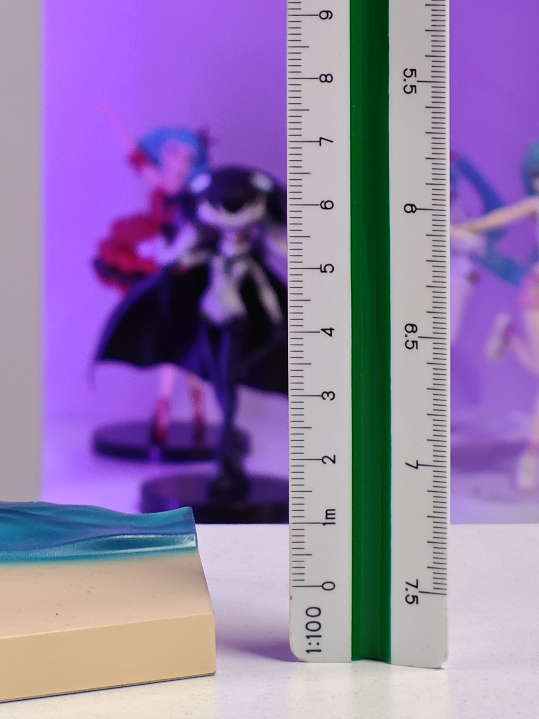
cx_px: -17
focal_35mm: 173
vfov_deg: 11.3
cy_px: -8
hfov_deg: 8.5
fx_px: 3591
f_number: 2.4
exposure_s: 1/17.8
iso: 400
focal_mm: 7.48
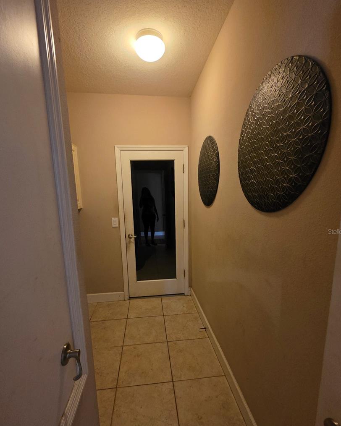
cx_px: 169
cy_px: 231
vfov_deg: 96.6
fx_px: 189
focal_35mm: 15
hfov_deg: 84.0
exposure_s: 1/60
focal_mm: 2.2
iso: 1000
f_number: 1.9
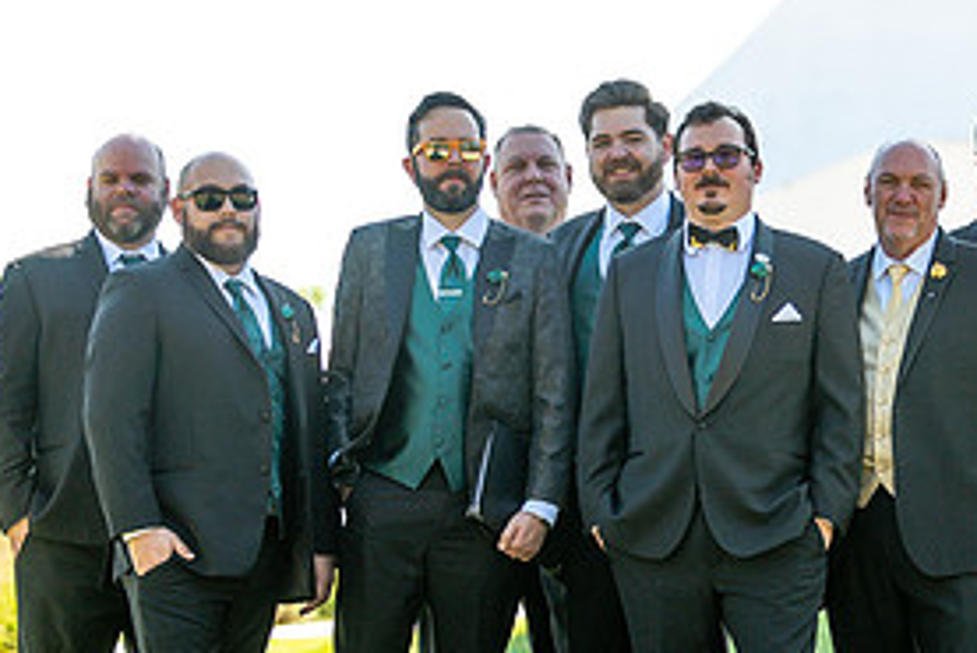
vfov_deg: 6.9
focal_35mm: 199
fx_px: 5403
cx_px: 804
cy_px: 404
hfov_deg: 10.3
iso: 400
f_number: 2.8
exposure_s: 1/1600
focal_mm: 95
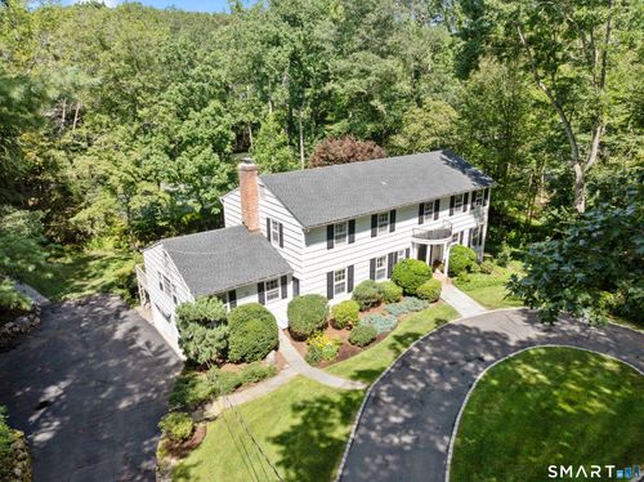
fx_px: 446
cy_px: 241
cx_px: 322
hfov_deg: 71.6
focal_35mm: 24
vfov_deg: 56.7
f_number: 2.8
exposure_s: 1/1600
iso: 230
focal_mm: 12.29
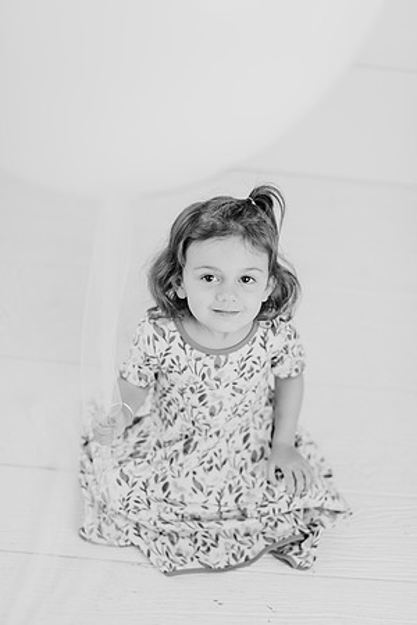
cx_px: 208
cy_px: 312
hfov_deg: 27.0
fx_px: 869
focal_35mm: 50
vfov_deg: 39.6
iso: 100
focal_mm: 50
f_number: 2
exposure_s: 1/160
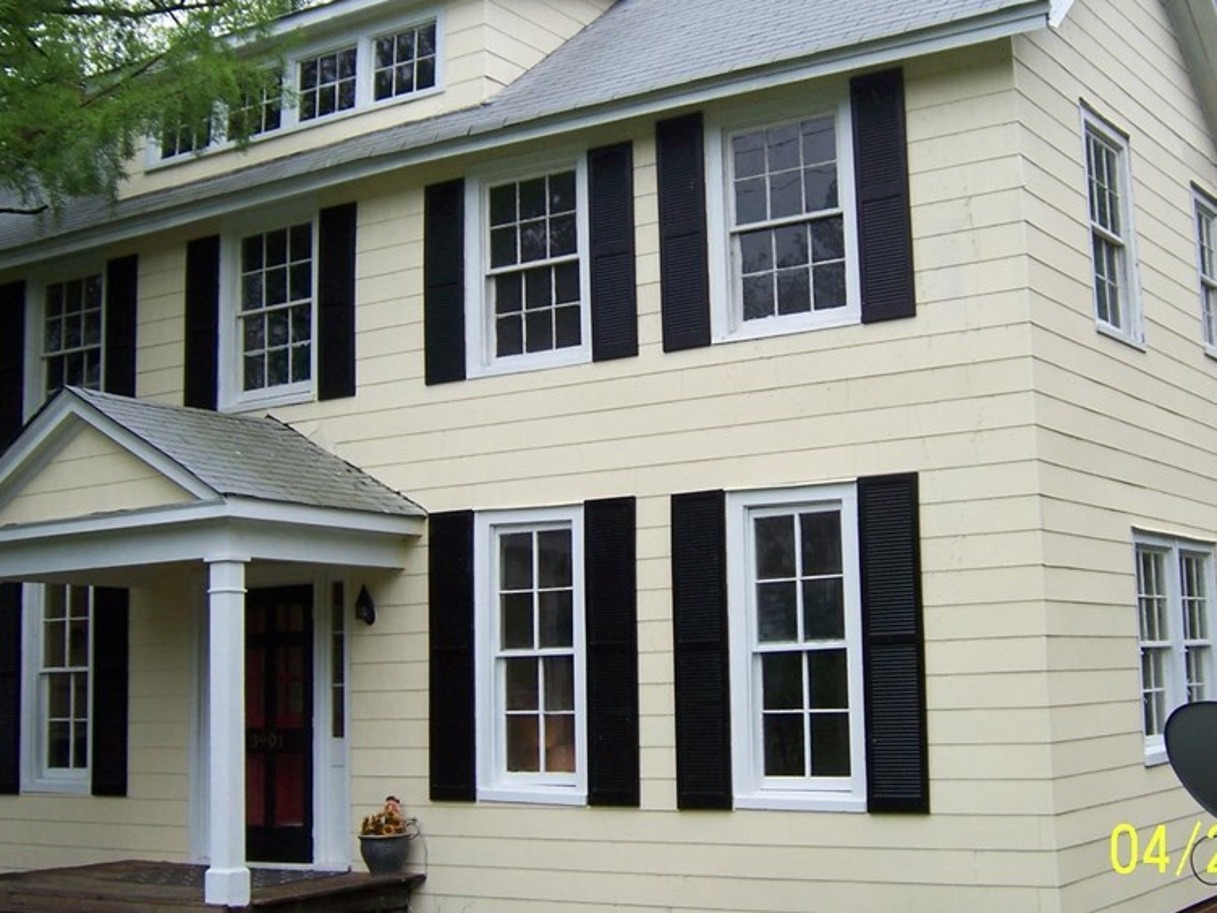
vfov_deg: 29.6
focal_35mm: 49
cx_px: 689
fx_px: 1723
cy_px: 400
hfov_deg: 38.8
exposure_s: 1/250
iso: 80
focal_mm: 6.2
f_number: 2.8
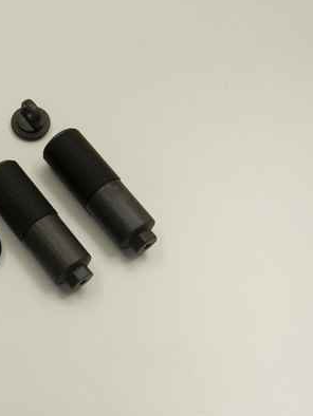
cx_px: -2
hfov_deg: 18.7
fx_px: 924
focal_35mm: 77
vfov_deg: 25.4
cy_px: 207
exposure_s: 1.3
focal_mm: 35
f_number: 20
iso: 200
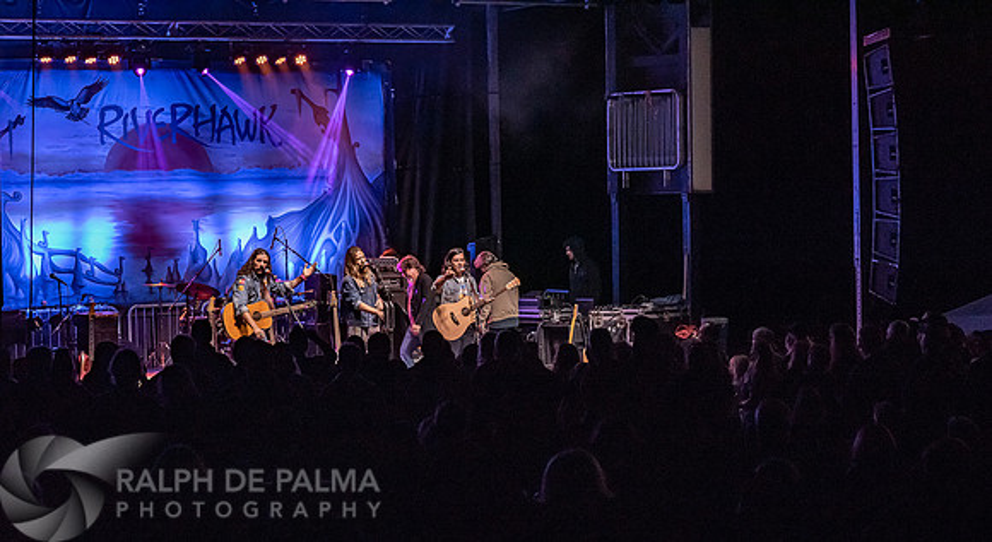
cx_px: 541
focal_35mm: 102
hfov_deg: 21.1
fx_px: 2657
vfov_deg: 11.6
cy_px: 375
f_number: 5.6
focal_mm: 85
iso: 4000
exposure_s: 1/160
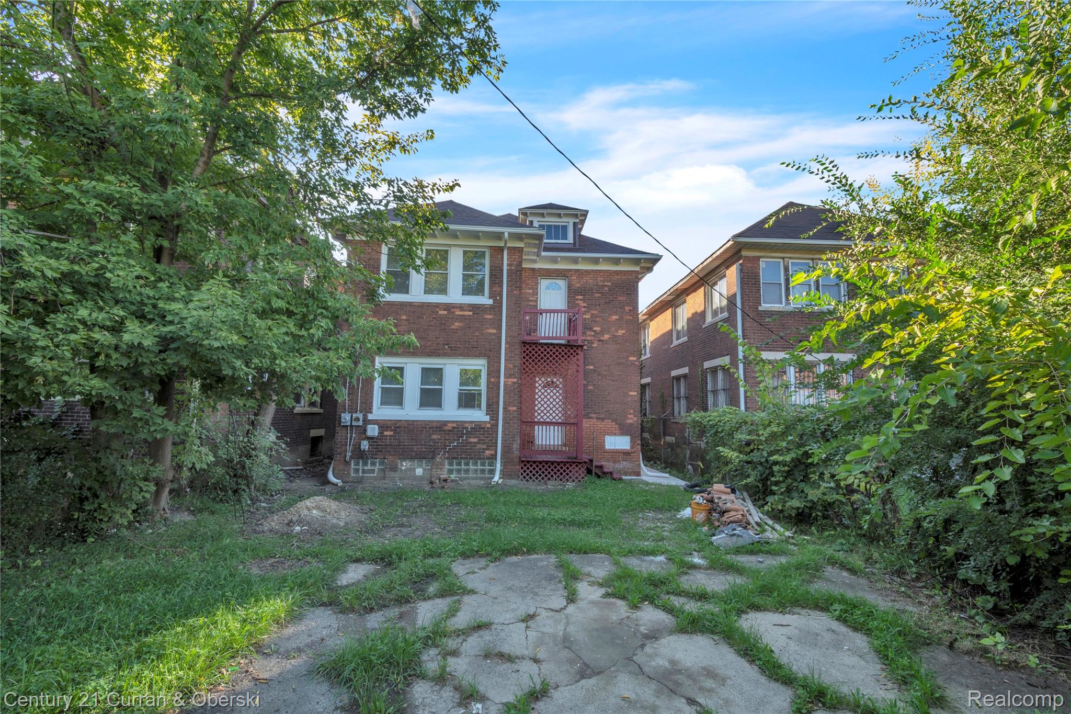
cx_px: 536
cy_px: 357
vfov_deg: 77.3
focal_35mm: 15
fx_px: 446
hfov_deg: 100.4
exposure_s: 1/15
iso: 100
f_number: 11
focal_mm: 10
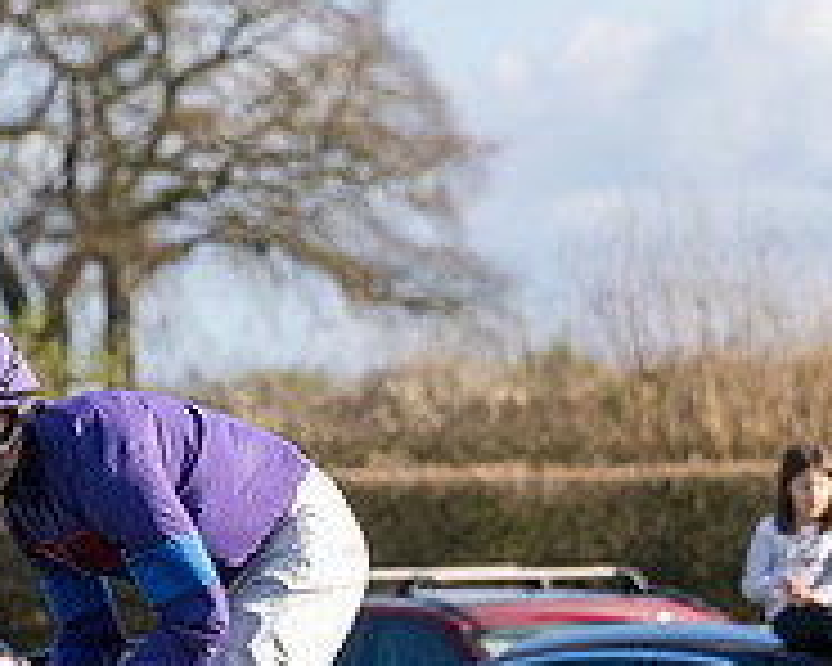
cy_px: 976
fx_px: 17409
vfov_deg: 2.2
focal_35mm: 707
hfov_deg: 2.7
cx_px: 200
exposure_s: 1/1600
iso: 400
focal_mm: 120
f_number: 4
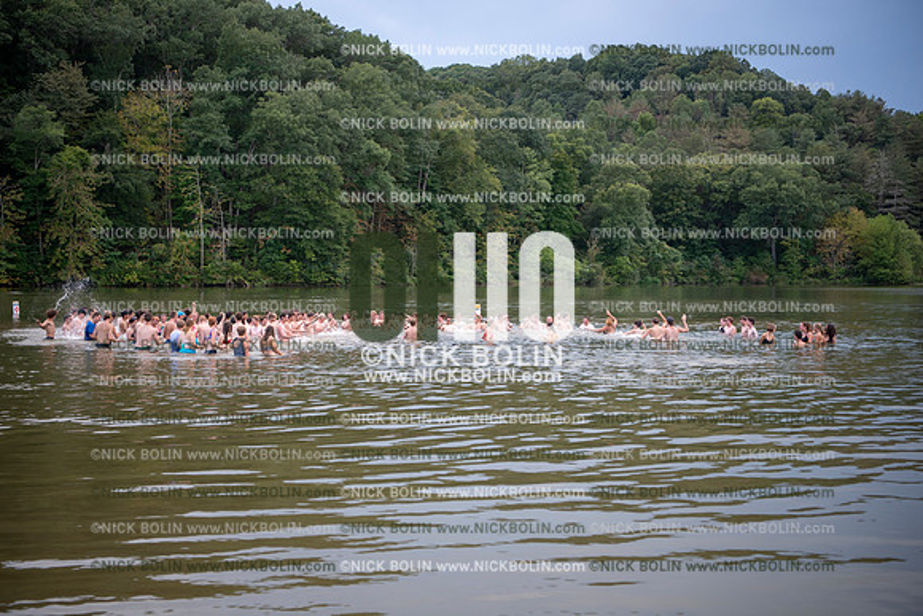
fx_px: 1282
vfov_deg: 27.0
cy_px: 308
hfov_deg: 39.6
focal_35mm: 50
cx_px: 462
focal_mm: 50
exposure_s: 1/400
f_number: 3.2
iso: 160
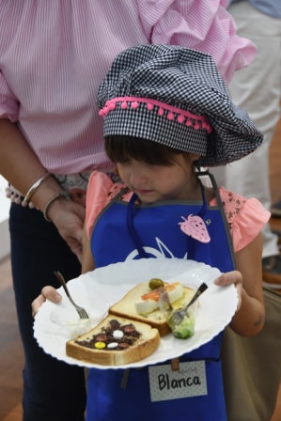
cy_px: 210
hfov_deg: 13.1
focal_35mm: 105
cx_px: 140
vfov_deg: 19.5
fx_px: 1228
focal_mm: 70
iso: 1250
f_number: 5.6
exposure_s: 1/50
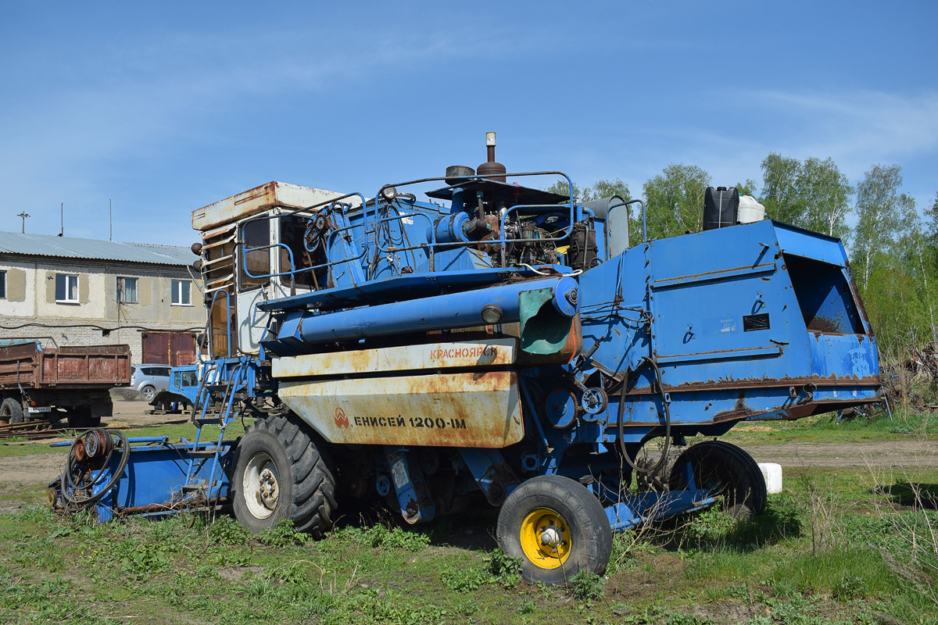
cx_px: 469
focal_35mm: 33
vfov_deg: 40.0
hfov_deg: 57.2
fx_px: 860
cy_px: 312
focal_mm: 22
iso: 200
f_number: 7.1
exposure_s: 1/1000
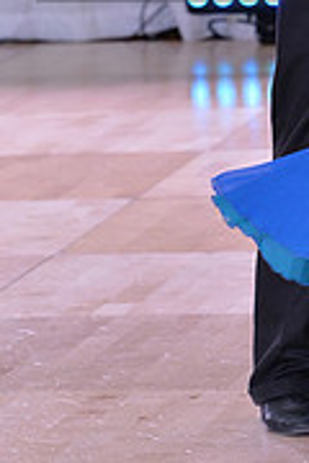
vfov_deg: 4.3
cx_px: 393
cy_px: -82
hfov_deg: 2.8
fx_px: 6218
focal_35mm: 483
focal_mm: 150
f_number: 5.6
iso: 1600
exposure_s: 1/250
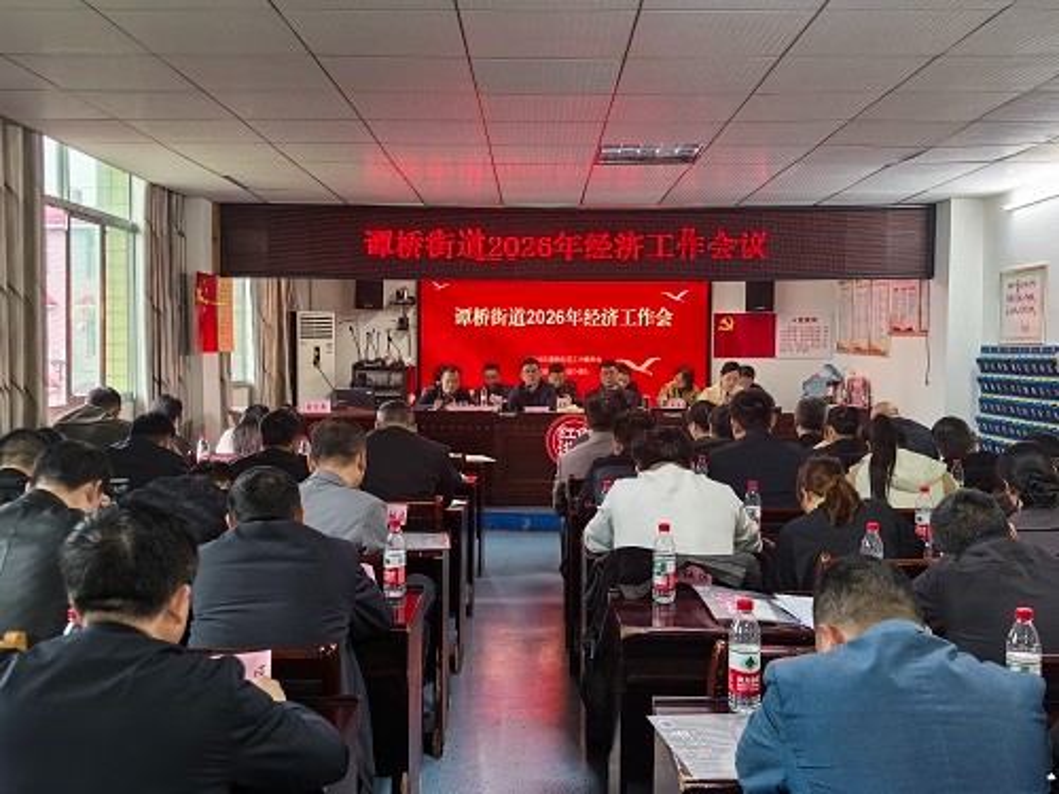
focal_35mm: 35
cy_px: 397
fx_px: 1071
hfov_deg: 52.6
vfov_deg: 40.7
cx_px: 530
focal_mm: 6.98
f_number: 1.4
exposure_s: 1/100
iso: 125
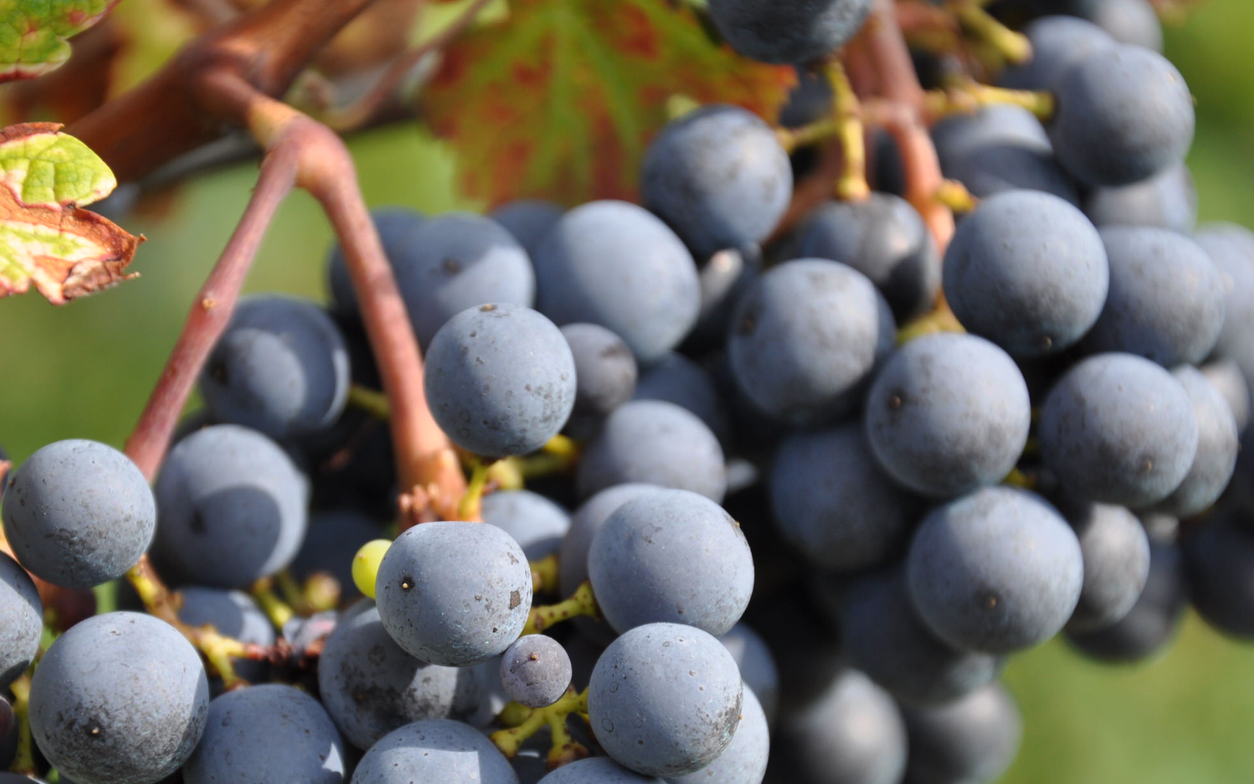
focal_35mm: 183
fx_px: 6254
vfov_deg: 7.2
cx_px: 560
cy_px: 496
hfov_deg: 11.4
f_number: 8
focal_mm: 90
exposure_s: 1/250
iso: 200
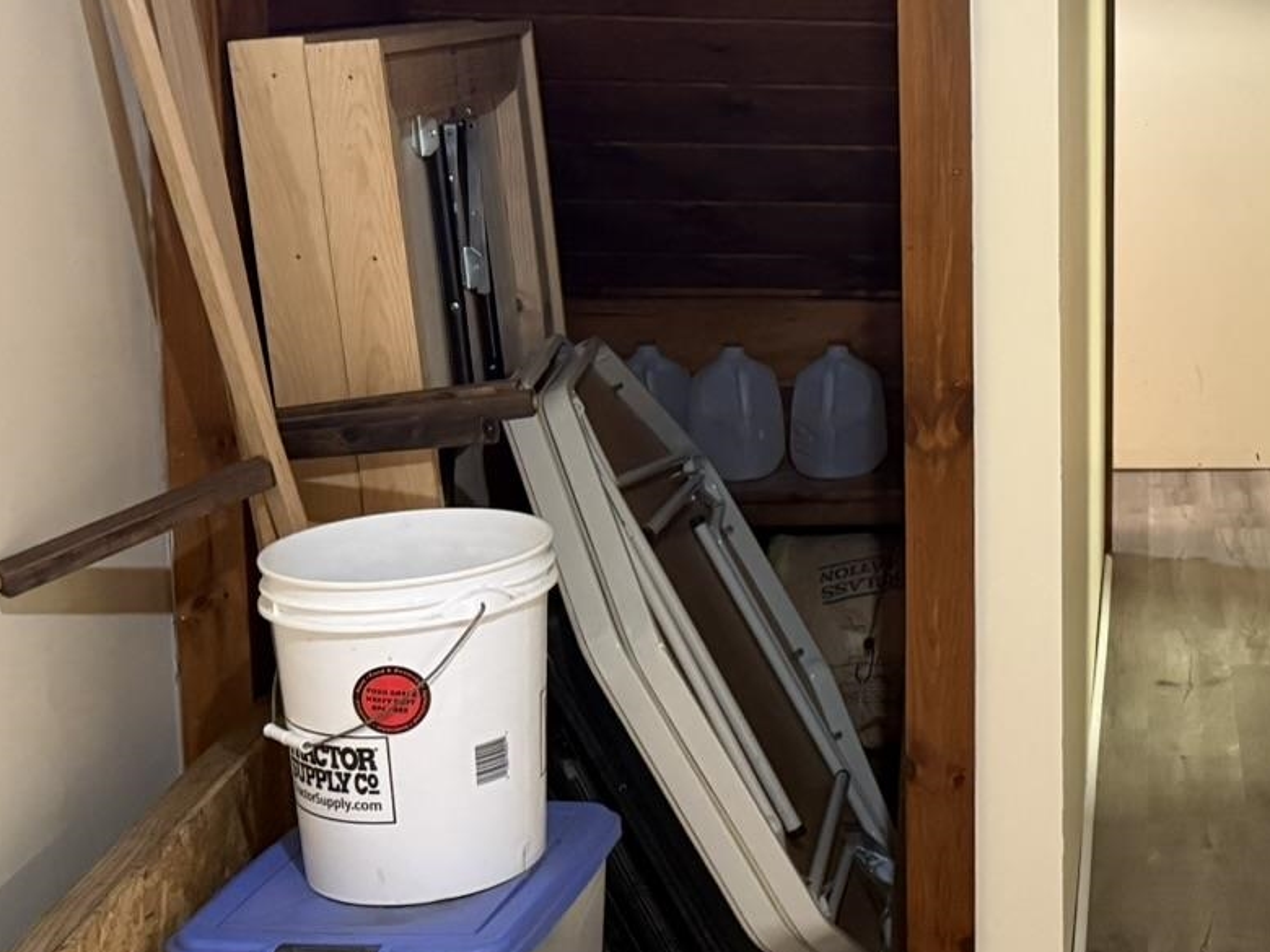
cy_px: 273
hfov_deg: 29.0
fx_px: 2311
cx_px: 1239
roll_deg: -0.7
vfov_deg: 23.1
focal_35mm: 63
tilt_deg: -7.6
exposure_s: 1/60
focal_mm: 6.76
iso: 800
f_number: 1.78
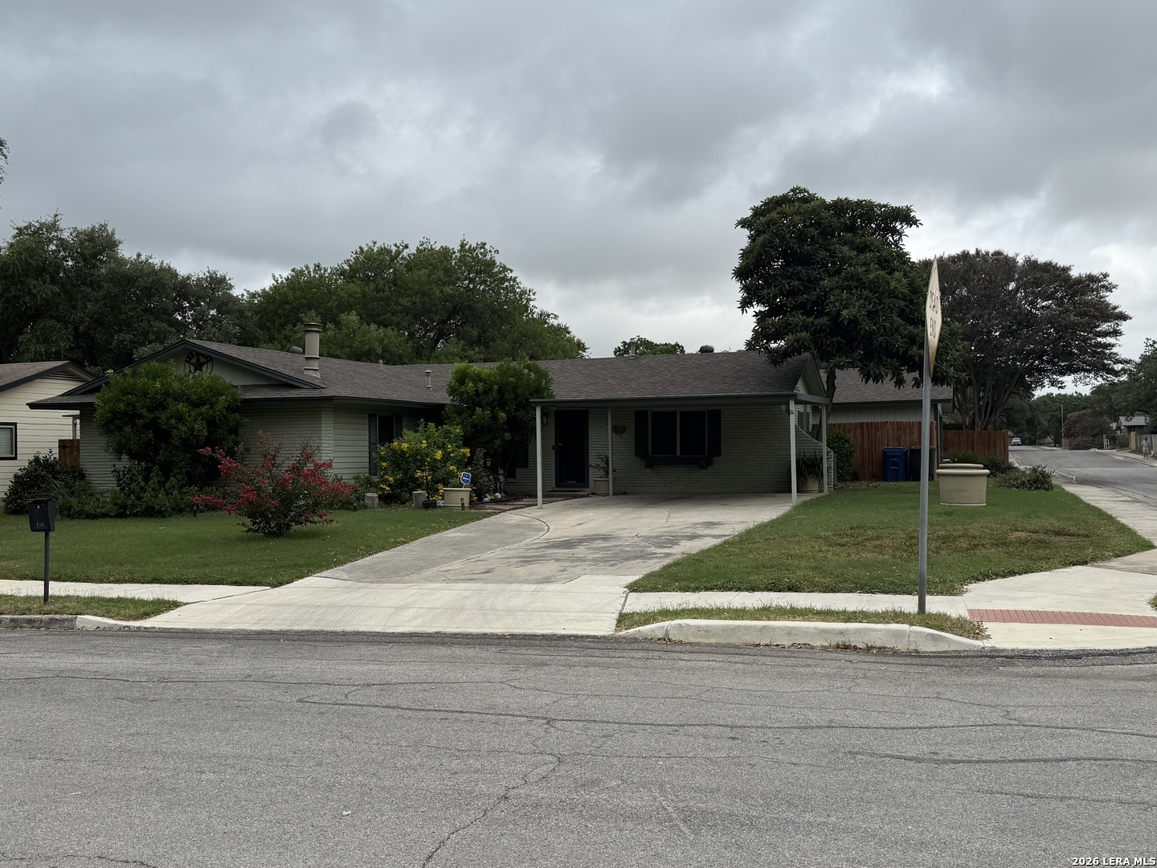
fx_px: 802
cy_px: 434
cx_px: 578
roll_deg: +0.3
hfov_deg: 71.6
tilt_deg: +0.9
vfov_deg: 56.8
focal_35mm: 24
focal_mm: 6.76
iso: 80
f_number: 1.78
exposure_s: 1/5319
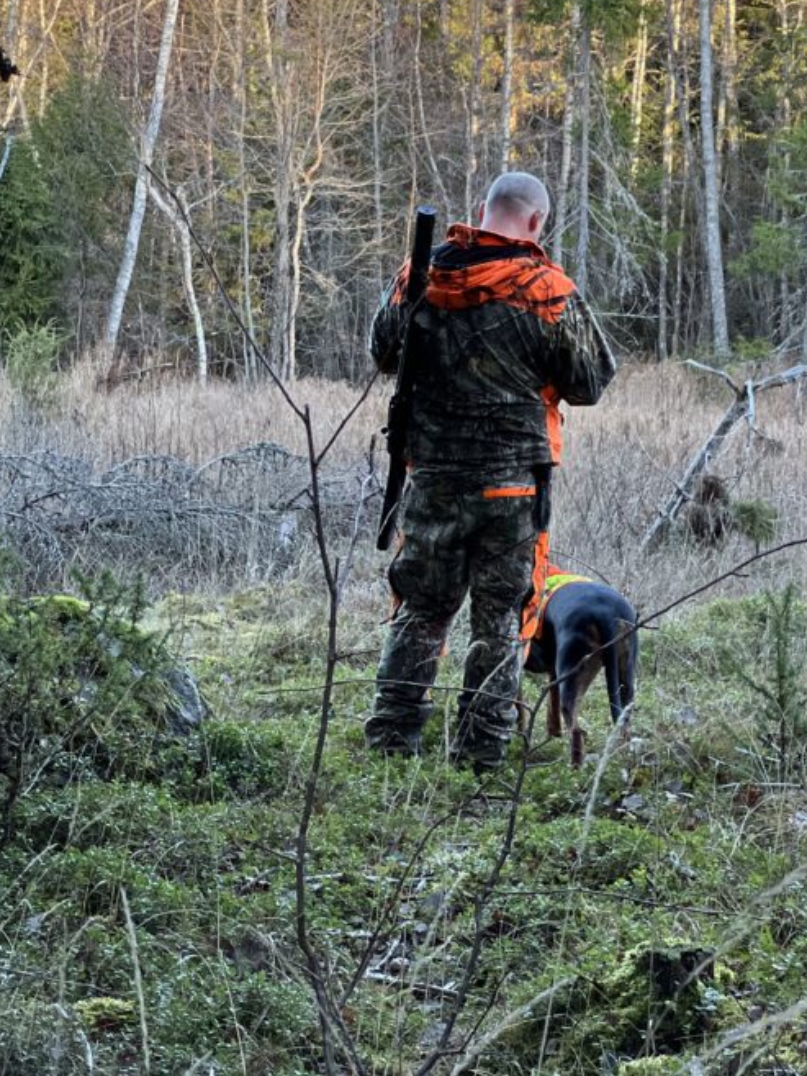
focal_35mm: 120
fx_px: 3729
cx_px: 532
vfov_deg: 16.4
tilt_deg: -1.4
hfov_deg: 12.3
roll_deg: -1.3
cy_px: 368
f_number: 2.8
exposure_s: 1/121
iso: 160
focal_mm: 9
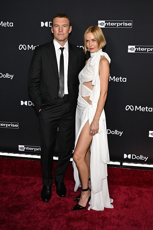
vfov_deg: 51.9
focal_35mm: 37
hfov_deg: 36.0
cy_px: 115
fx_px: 236
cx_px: 76
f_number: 7.1
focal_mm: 37
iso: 1000
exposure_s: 1/160
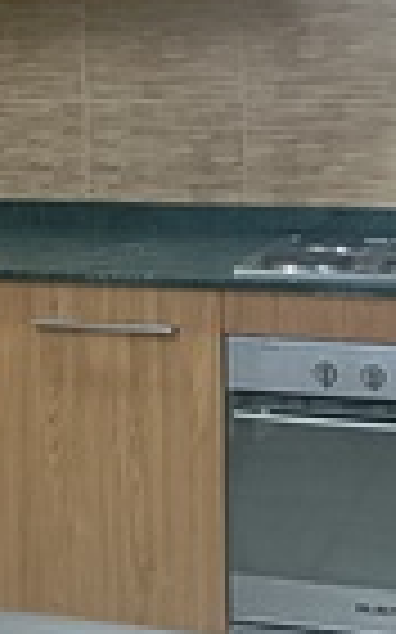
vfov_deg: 23.5
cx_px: 106
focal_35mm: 86
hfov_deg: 15.1
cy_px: 79
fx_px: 1487
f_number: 1.7
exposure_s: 1/50
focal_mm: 4.7
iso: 1988
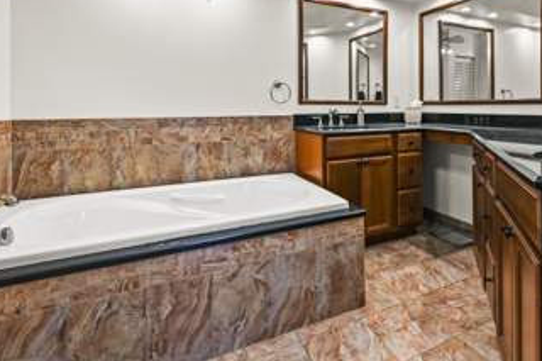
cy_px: 116
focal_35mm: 21
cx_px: 342
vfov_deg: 57.9
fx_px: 316
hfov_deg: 79.6
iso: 3200
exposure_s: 1/13
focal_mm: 14
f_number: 8
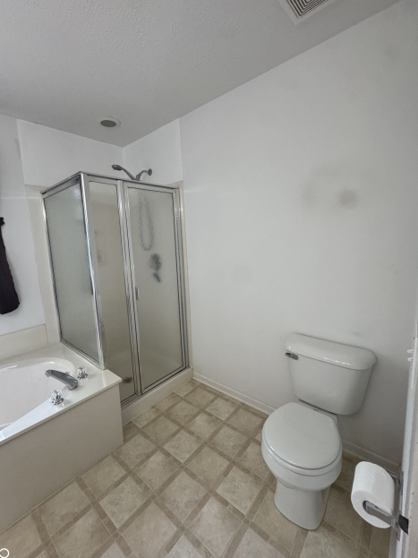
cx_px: 199
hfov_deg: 81.7
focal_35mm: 15
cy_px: 273
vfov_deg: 98.2
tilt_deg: -8.2
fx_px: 242
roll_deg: +3.4
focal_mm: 2.22
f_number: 2.2
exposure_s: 1/120
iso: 250
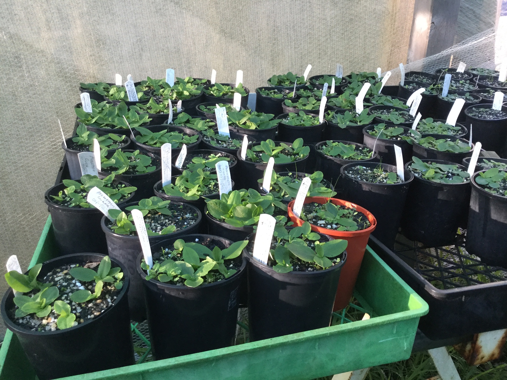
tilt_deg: -24.6
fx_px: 454
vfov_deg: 45.4
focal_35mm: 31
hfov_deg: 58.4
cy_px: 190
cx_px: 254
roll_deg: -1.3
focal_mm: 3.3
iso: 50
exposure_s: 1/33
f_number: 2.4
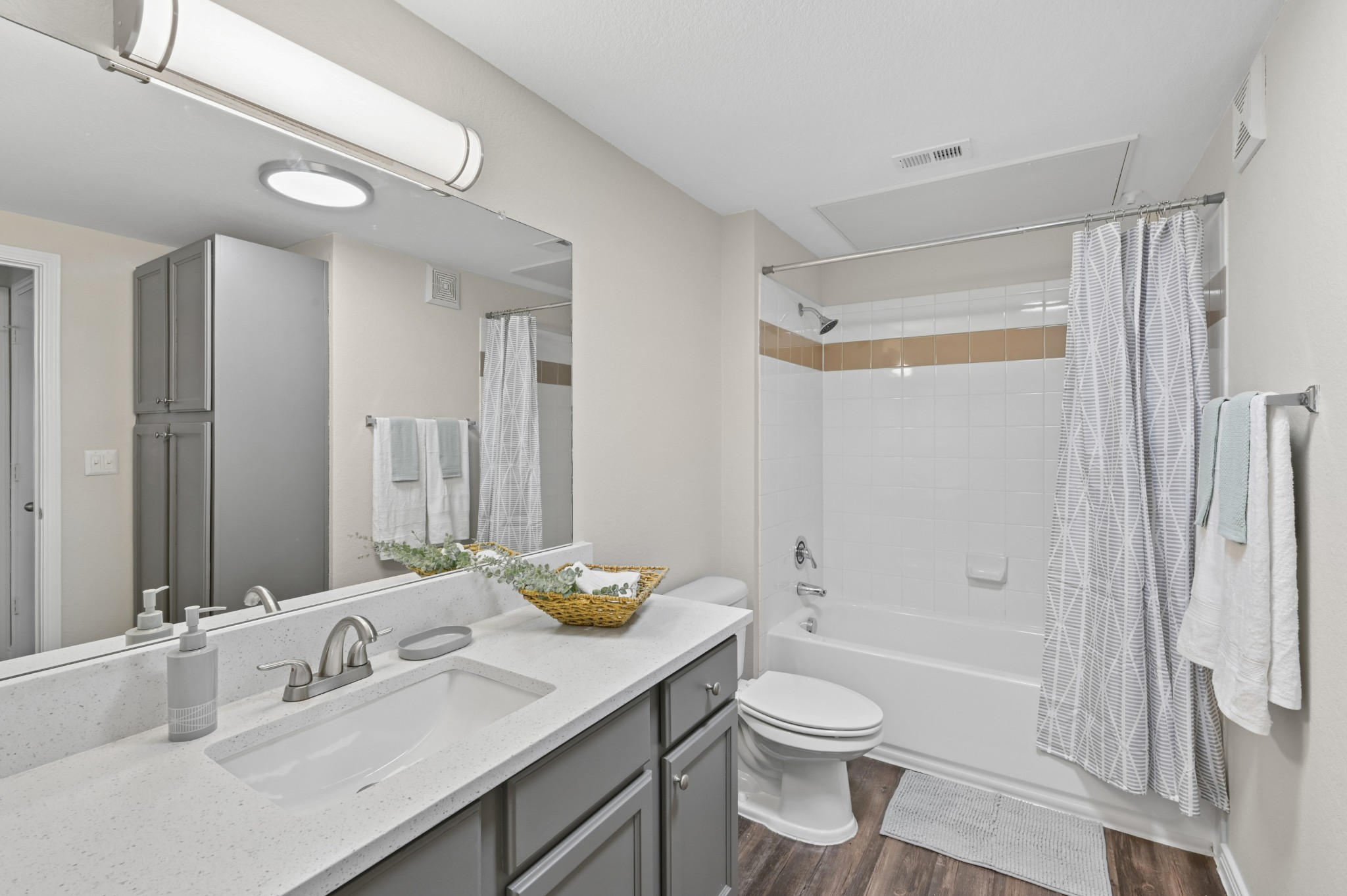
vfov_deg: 75.4
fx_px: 580
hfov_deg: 98.6
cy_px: 448
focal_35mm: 16
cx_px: 674
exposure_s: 1/13
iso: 100
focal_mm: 15.5
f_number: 11
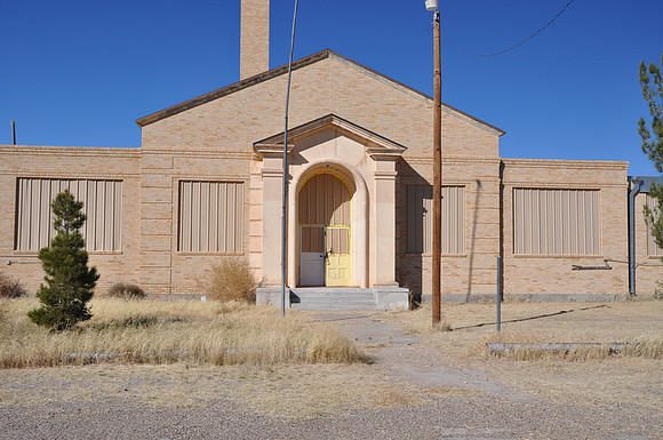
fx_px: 690
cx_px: 332
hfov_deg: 51.3
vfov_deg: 35.4
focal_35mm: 38
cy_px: 220
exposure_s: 1/320
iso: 200
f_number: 9
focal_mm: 25
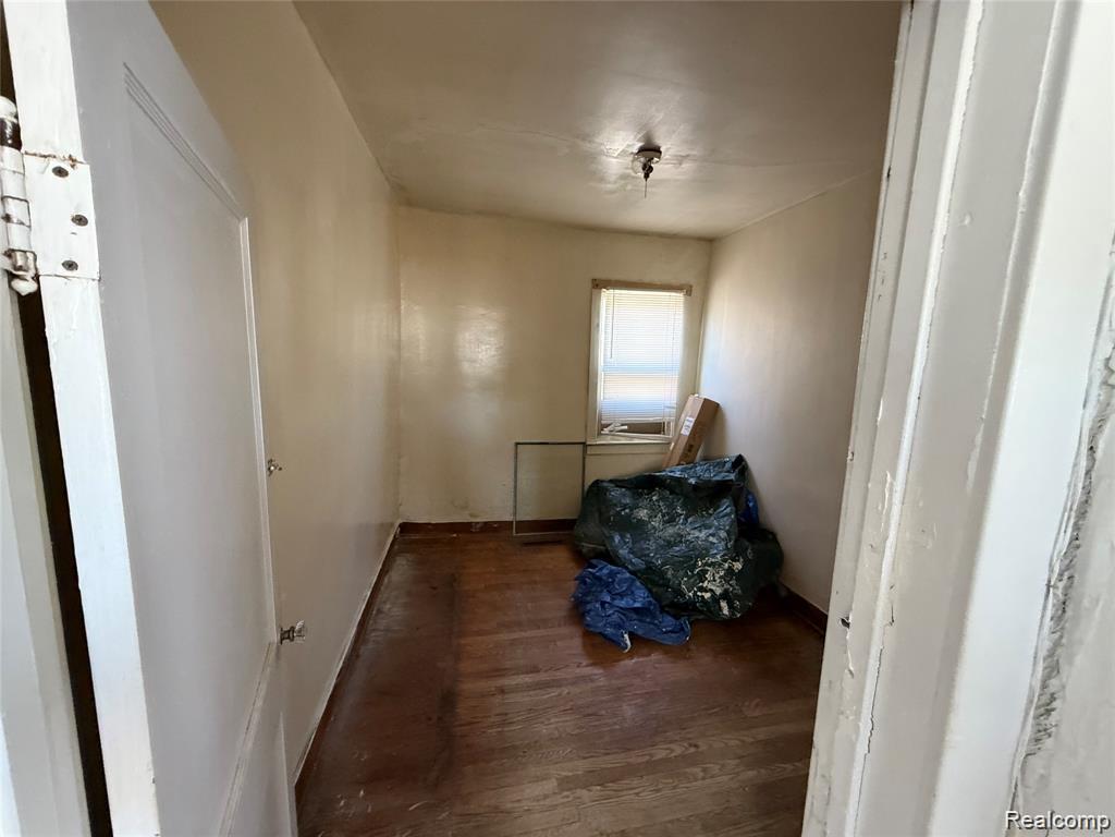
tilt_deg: -6.3
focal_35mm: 14
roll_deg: -2.8
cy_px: 418
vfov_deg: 85.7
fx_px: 451
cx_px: 558
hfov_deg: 102.1
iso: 500
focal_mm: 2.22
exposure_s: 1/60
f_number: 2.2
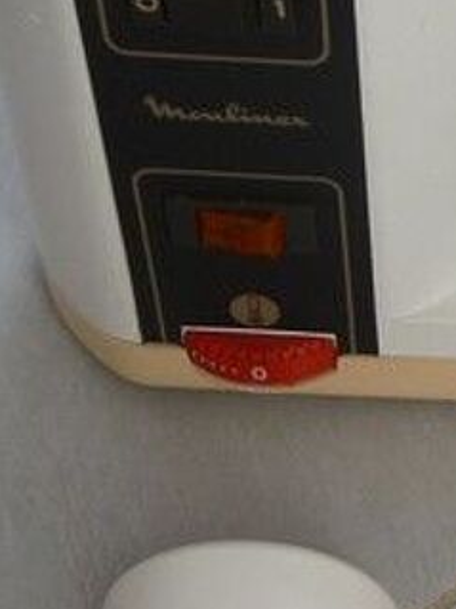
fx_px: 2056
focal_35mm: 117
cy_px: 490
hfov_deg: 12.3
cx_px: 584
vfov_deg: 16.7
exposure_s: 1/40
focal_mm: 4.7
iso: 100
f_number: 3.3
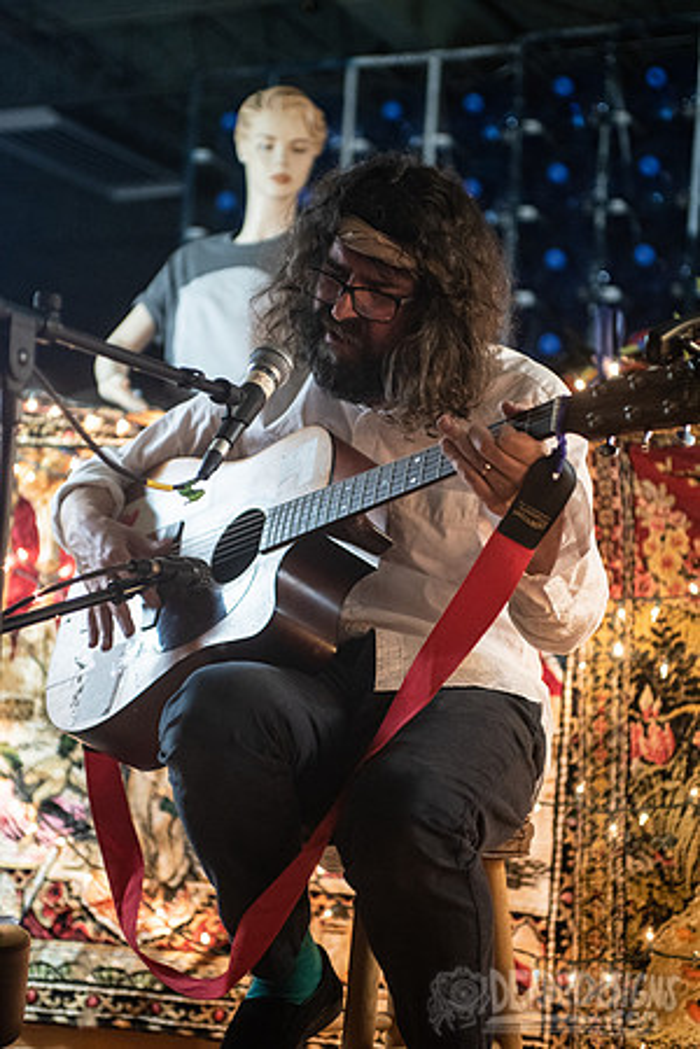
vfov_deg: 28.8
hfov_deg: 19.5
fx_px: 2042
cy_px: 524
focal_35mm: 70
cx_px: 350
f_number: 2.8
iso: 2500
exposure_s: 1/60
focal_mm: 70
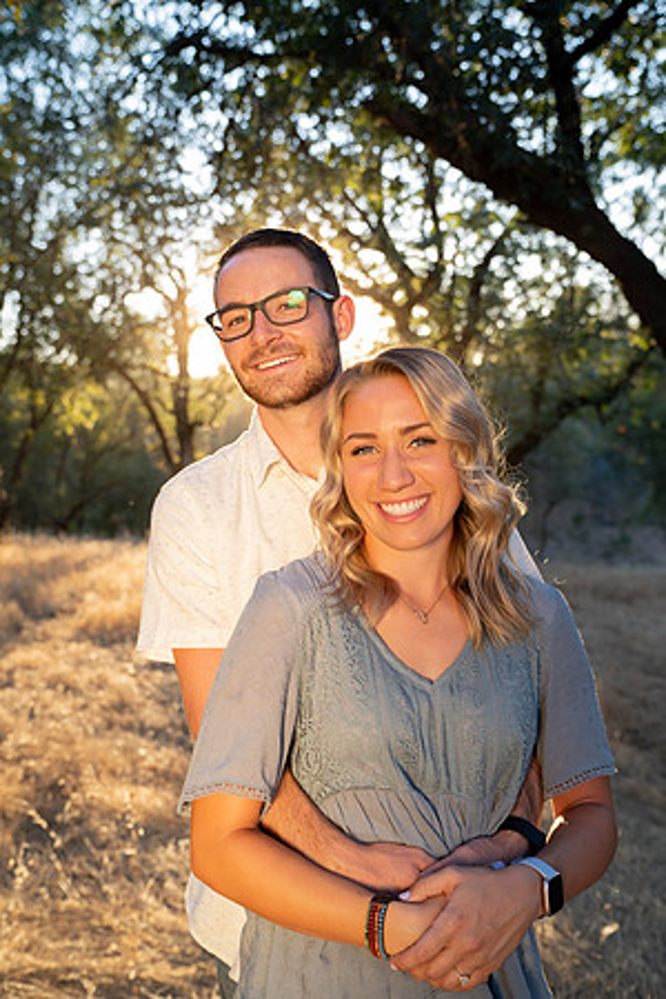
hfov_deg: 35.9
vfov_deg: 51.9
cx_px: 333
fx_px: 1027
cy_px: 500
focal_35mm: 37
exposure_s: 1/125
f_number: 4
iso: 250
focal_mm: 37
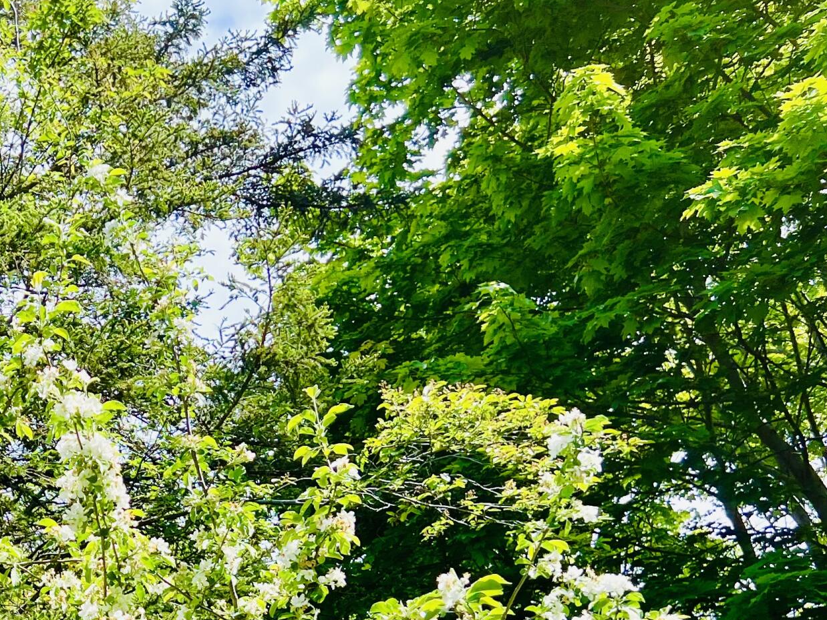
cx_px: -3
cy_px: 692
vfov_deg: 22.0
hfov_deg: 28.8
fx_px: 1505
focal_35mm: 63
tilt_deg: +24.7
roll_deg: +2.7
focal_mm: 5.7
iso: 50
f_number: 1.5
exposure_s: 1/1669
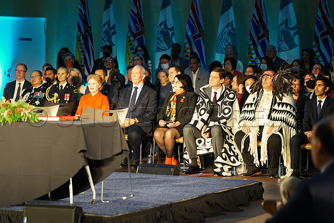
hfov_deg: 14.5
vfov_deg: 9.7
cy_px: 112
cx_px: 167
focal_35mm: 142
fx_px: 1317
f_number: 4
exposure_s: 1/160
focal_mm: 142
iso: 3200
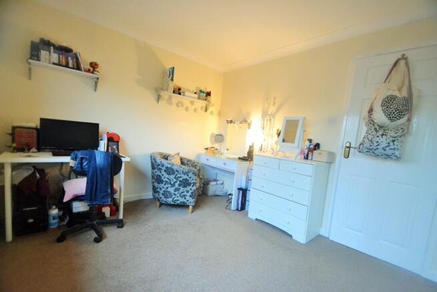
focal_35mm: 15
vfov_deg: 77.4
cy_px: 146
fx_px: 182
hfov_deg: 100.4
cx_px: 218
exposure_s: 1/40
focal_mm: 10
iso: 3200
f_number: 3.5
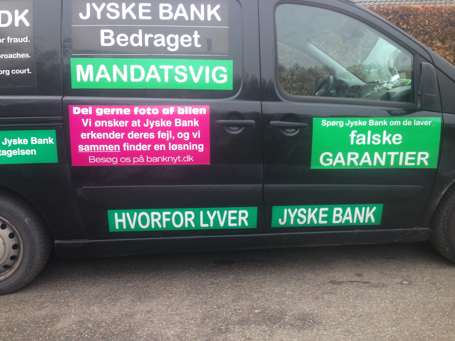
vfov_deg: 42.9
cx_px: 228
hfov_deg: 55.4
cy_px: 170
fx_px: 434
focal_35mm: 33
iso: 64
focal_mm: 4.12
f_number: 2.4
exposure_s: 1/40
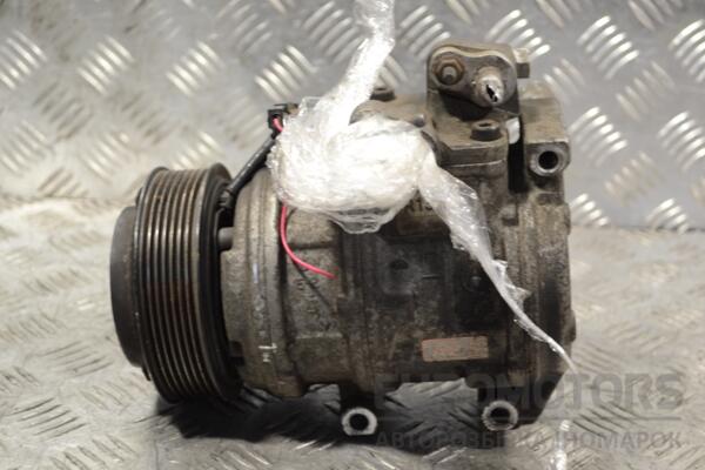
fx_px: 1175
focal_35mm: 60
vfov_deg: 22.6
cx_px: 352
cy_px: 235
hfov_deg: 33.4
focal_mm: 40
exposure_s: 1/30
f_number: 5.3
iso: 280
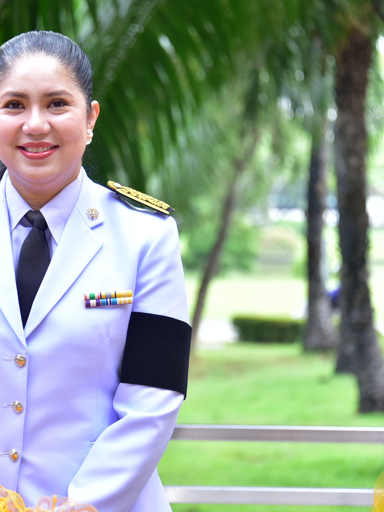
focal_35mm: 174
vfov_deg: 11.4
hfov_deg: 8.5
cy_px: 247
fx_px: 2574
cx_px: 35
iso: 1000
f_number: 5.6
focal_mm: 116
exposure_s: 1/200
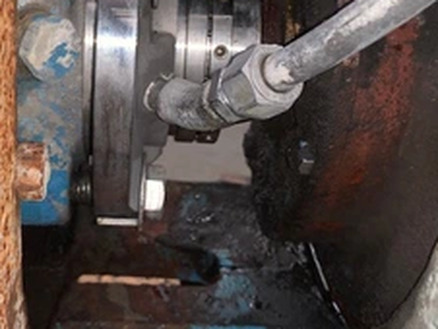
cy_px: 110
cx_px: 174
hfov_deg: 41.0
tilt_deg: -23.3
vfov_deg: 31.3
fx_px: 583
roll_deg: -4.8
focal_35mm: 46
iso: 25
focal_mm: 4.25
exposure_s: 1/26
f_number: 1.8
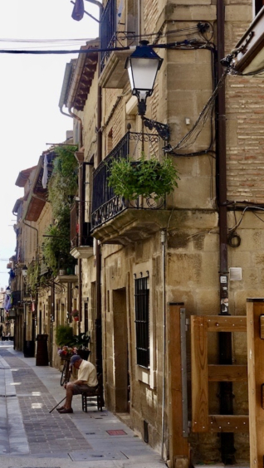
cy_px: 188
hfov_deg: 18.4
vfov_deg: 32.2
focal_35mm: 65
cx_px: 42
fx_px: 807
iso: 125
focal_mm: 12.35
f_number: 4
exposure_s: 1/400
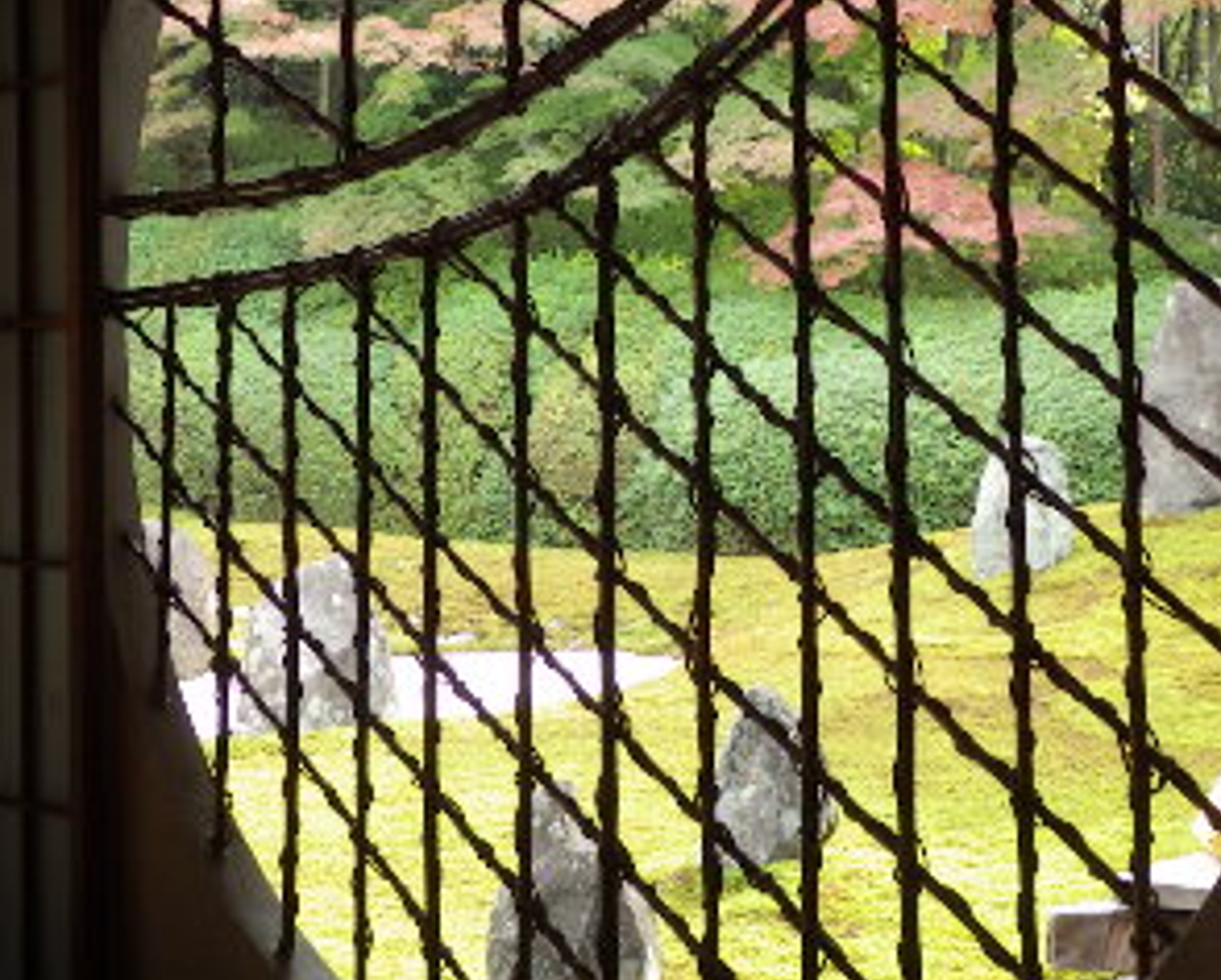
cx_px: 694
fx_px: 2533
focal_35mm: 70
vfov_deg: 21.7
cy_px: 262
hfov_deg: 27.1
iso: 125
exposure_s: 1/60
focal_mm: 5.9
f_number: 3.3
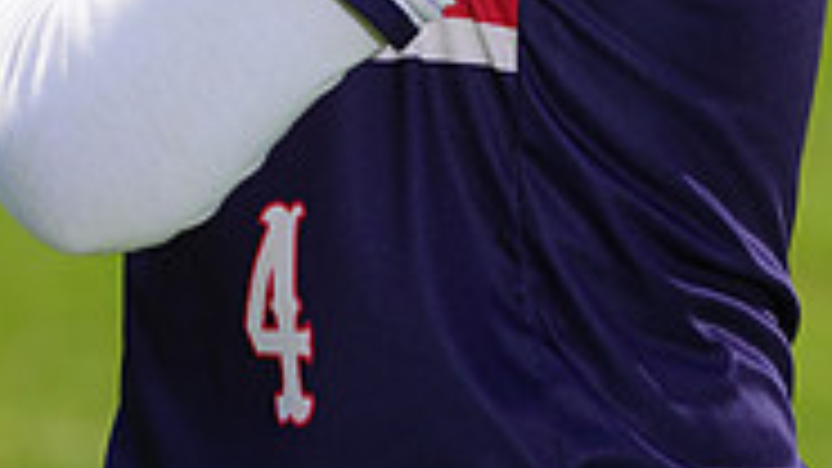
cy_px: -652
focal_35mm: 685
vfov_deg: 1.8
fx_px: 15110
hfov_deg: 3.2
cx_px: 317
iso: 100
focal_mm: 209
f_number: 8
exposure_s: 1/250
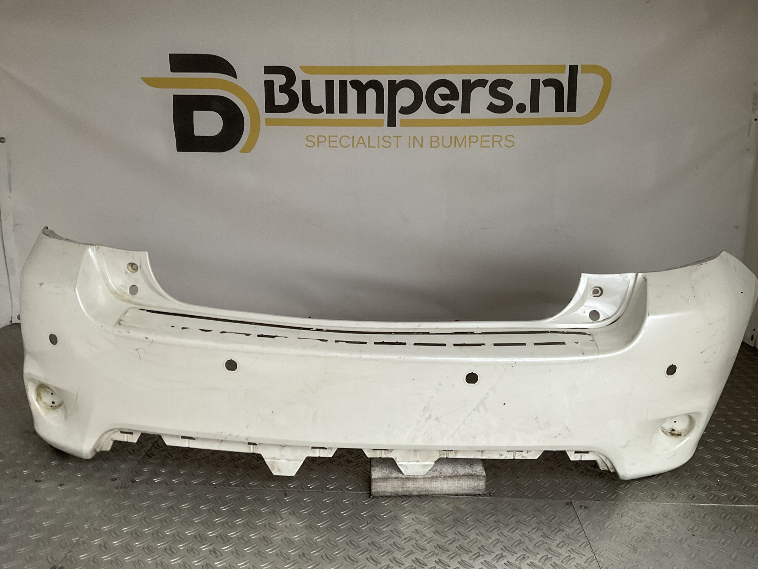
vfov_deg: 48.2
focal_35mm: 29
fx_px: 635
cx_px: 379
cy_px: 284
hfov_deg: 61.7
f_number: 1.8
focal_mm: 3
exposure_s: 1/50
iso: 64
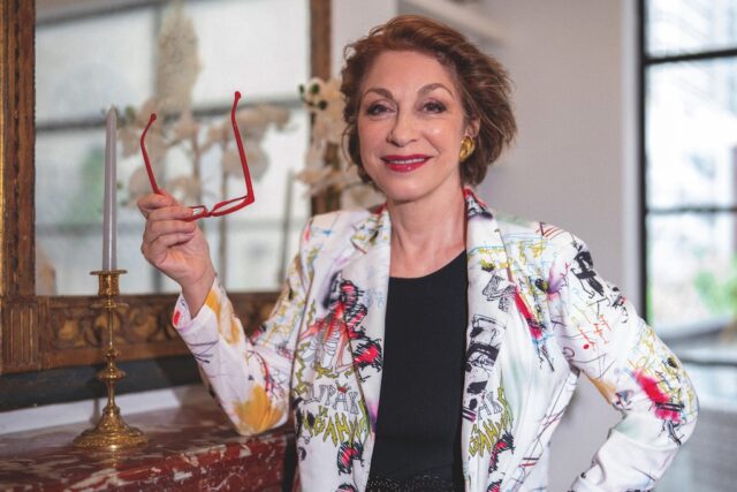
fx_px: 1024
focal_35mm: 50
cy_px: 246
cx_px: 368
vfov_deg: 27.0
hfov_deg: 39.6
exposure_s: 1/160
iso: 80
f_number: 1.4
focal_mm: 50
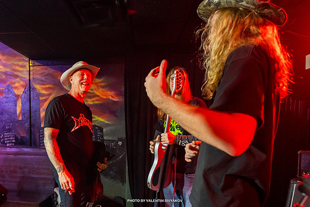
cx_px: 121
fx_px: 188
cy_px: 131
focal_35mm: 22
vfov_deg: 56.9
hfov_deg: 78.0
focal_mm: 14
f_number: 2.8
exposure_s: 1/250
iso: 3200
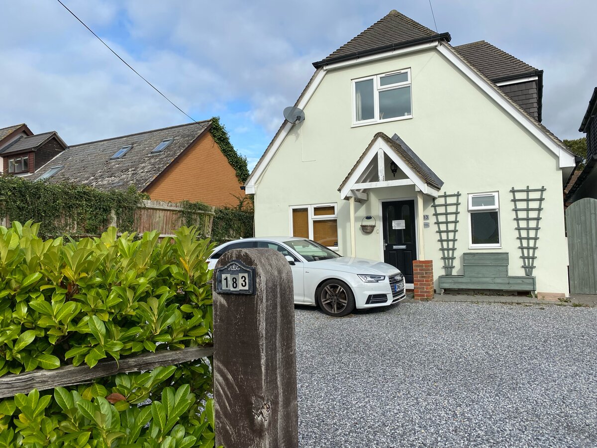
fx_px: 448
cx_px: 298
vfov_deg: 53.1
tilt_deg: +2.4
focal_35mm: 26
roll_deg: +1.2
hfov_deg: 67.3
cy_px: 224
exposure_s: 1/2967
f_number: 1.8
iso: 32
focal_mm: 4.25
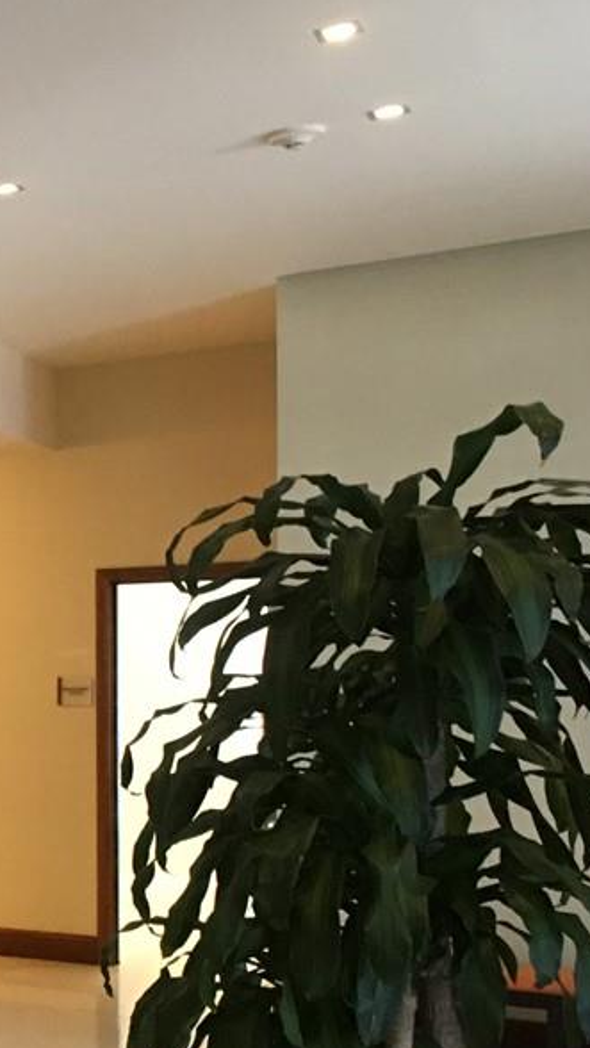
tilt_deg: +0.8
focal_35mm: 86
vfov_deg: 24.6
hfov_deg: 11.8
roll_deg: -0.1
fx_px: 2390
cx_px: -754
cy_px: 716
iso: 64
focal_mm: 4.15
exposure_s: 1/15
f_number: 2.2
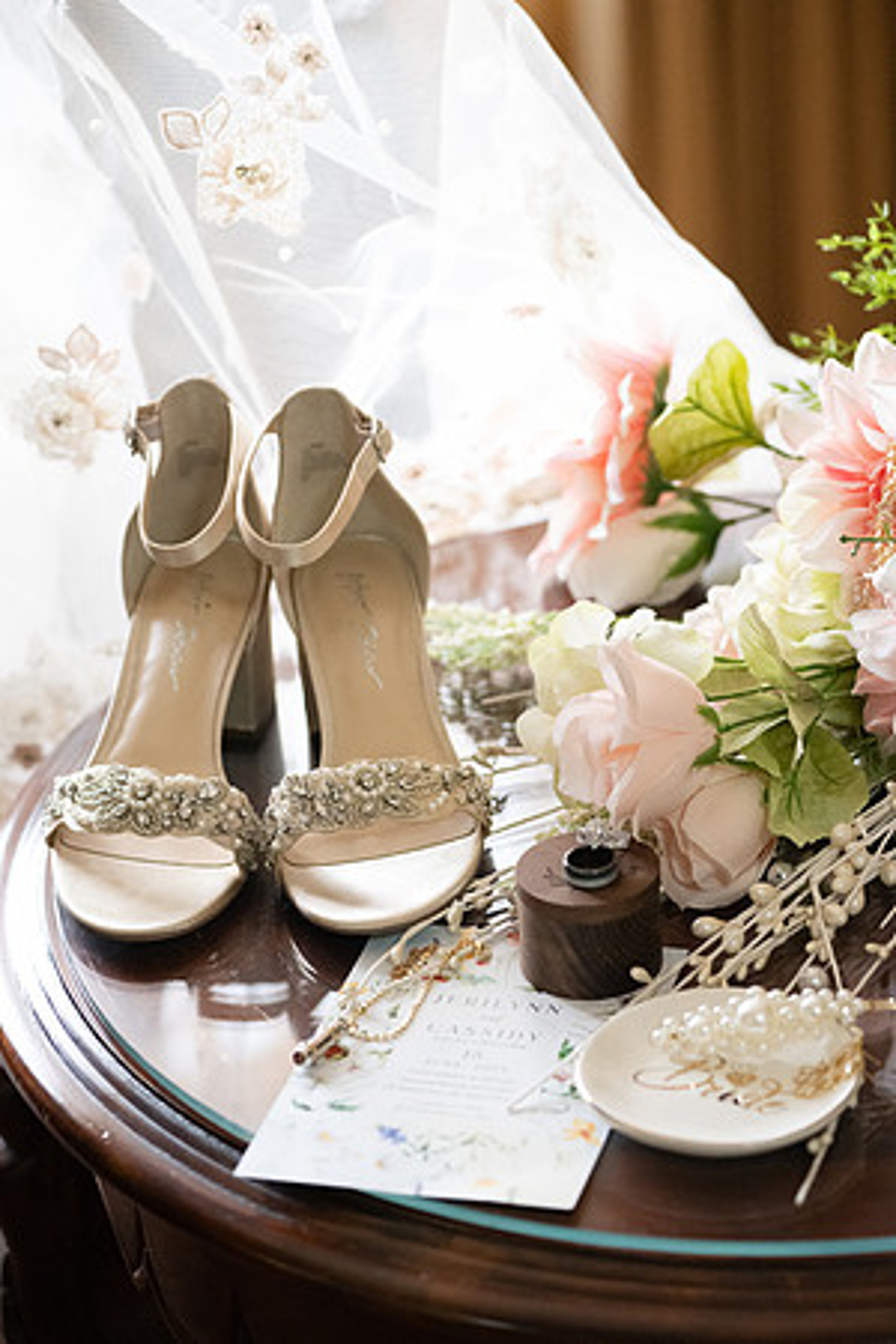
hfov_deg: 13.0
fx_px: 3920
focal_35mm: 105
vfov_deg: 19.5
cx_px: 448
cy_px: 672
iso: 8000
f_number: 4.5
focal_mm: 105
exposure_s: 1/320
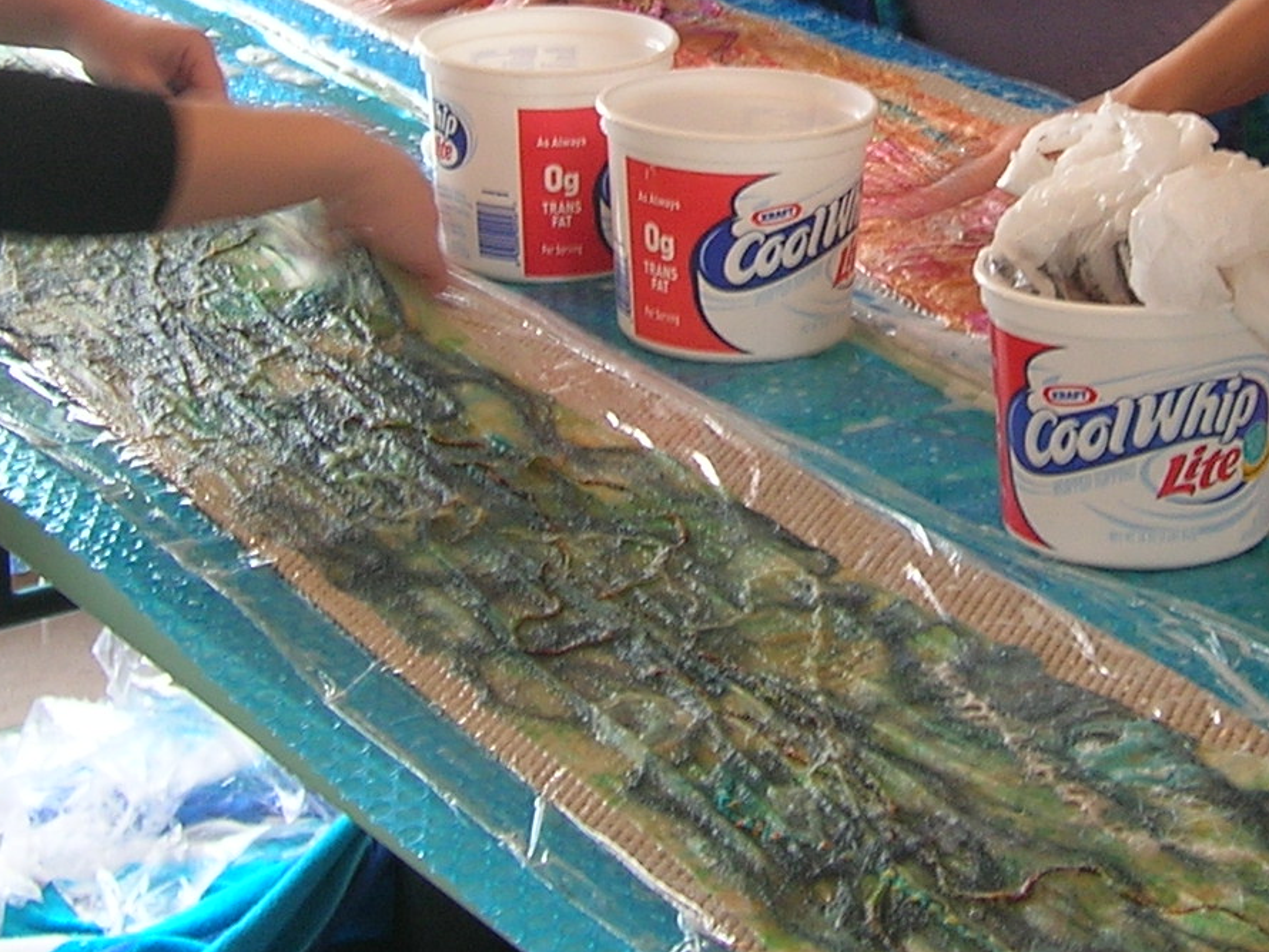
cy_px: -33
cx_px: 913
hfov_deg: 19.7
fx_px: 3630
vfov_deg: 14.7
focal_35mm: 99
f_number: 2.9
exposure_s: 1/8.7
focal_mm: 5.7
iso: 50
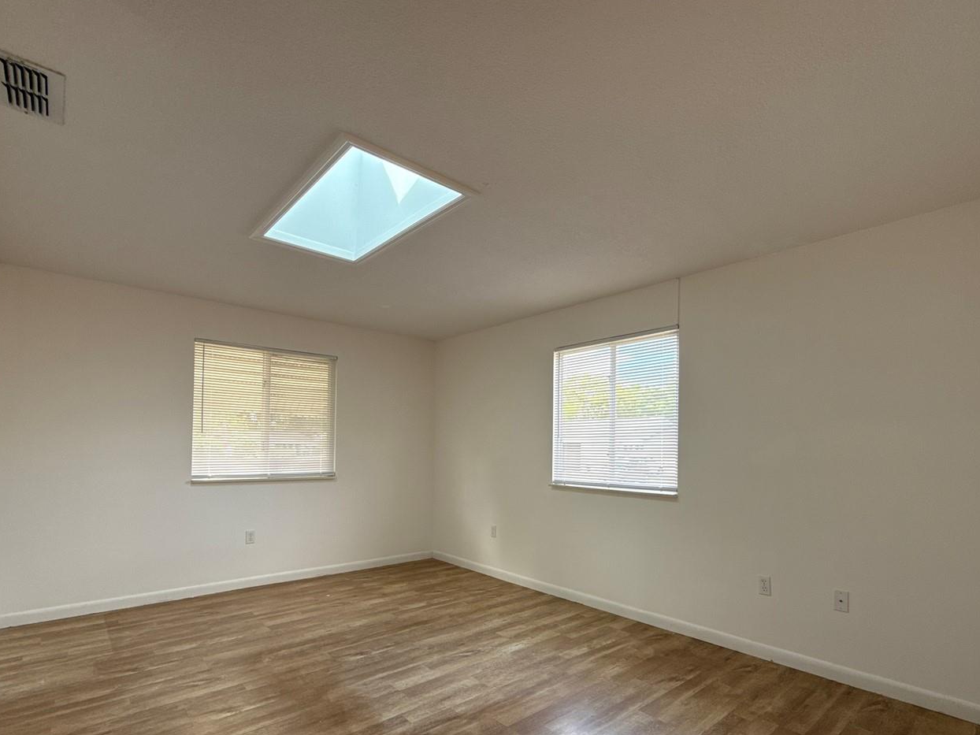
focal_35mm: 18
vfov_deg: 70.9
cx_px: 522
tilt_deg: +0.7
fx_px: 510
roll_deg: -0.3
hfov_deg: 87.6
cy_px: 441
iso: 64
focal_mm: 2.22
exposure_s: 1/110
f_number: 2.2
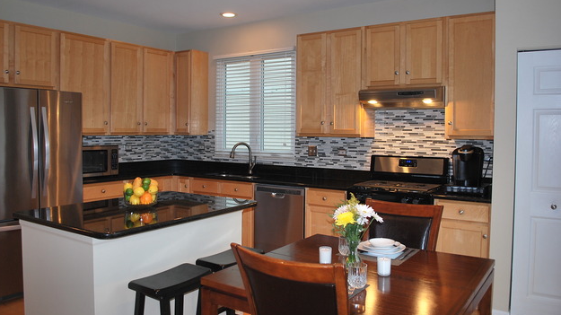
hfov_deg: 66.1
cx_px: 275
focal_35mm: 29
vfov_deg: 40.1
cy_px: 146
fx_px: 431
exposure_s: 1/60
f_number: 3.5
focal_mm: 18
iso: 200
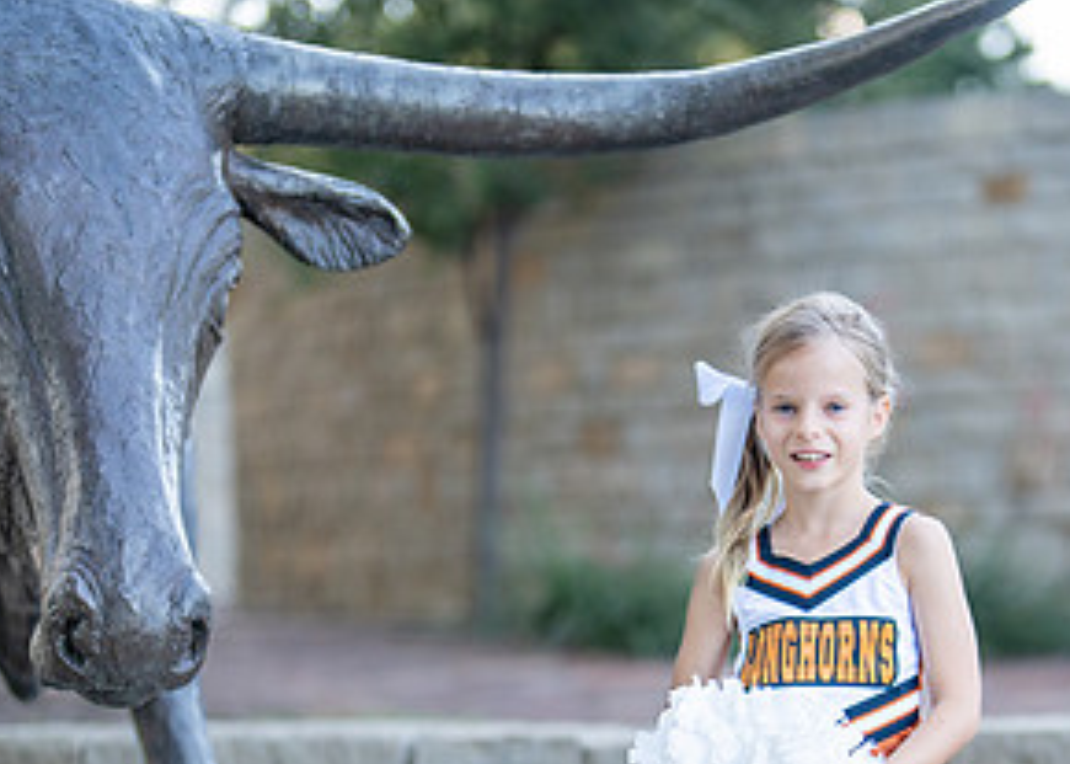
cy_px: 740
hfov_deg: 17.0
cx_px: 767
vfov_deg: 12.1
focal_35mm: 117
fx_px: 3555
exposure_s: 1/1250
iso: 250
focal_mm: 50
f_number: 1.2
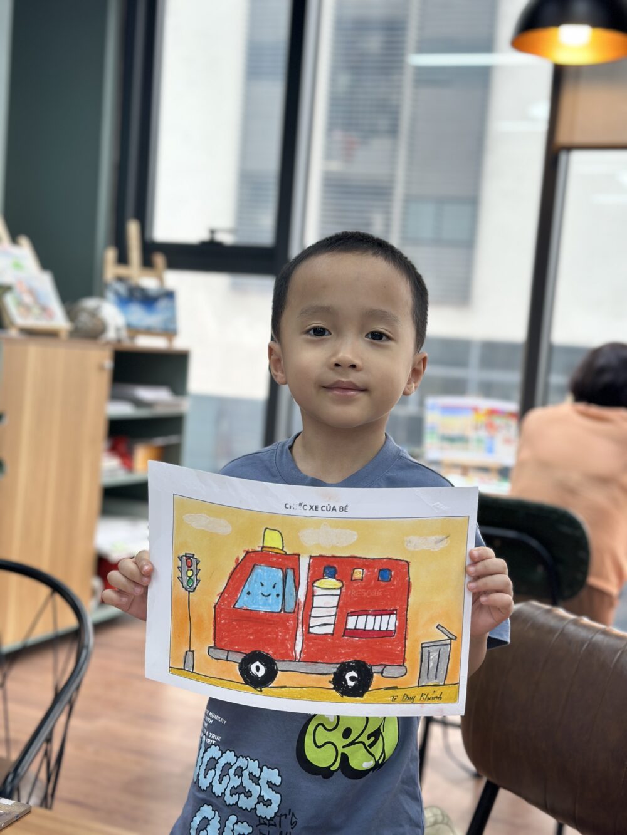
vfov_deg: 39.7
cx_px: 314
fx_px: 1159
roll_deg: -5.2
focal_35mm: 48
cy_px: 418
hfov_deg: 30.3
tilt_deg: -3.2
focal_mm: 6.86
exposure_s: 1/119
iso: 64
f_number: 1.78
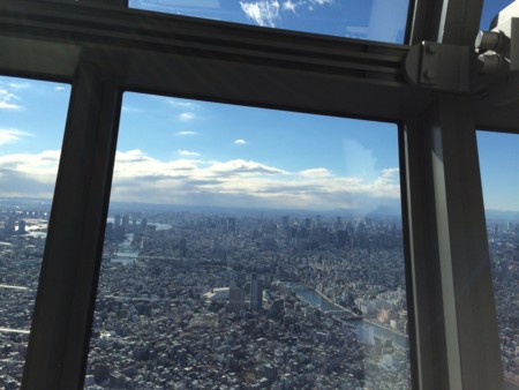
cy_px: 195
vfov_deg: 46.8
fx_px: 450
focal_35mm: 30
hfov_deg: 59.9
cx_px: 260
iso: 40
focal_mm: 4.12
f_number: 2.2
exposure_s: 1/4115
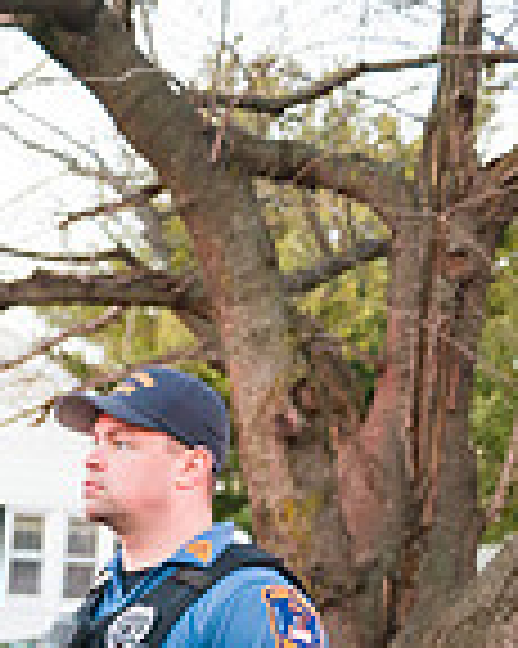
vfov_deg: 18.3
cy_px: 828
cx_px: -653
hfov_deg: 12.8
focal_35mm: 98
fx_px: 1880
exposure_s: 1/320
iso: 2000
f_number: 3.2
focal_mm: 26
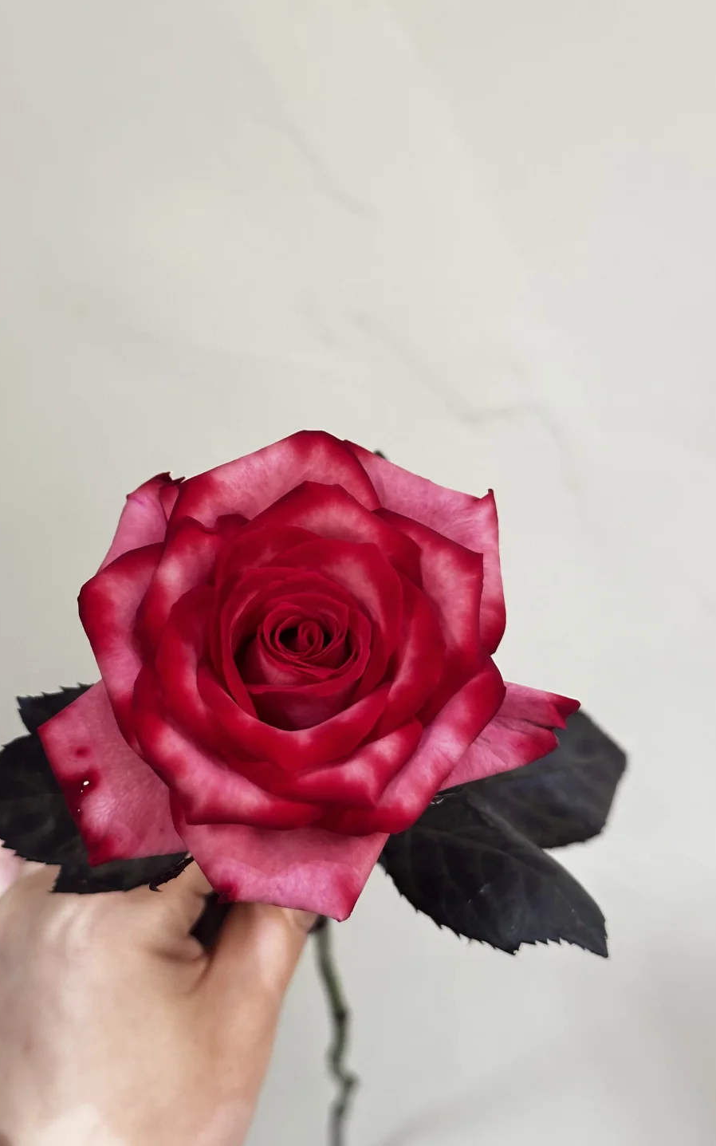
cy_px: 573
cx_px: 304
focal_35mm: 51
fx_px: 1592
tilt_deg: -12.2
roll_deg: +0.5
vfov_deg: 39.6
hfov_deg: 25.3
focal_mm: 6.86
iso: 250
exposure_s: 1/44
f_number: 1.78
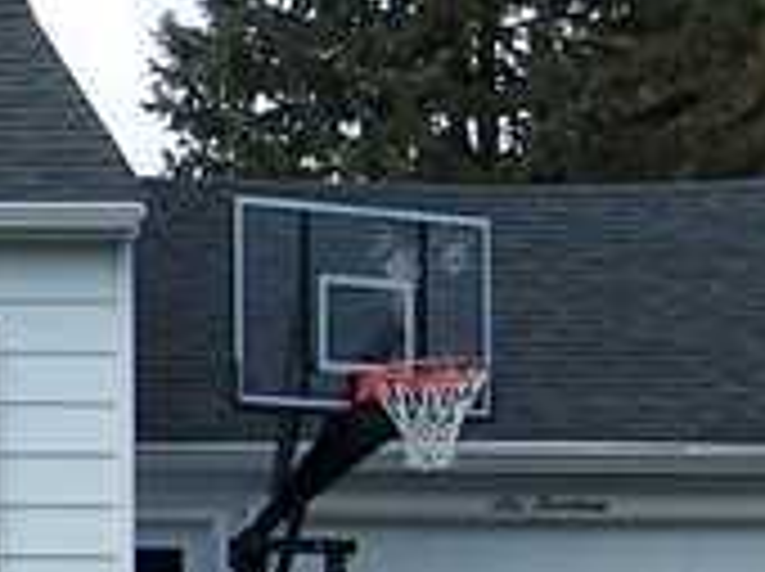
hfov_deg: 10.4
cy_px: 297
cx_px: -621
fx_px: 3950
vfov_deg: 8.3
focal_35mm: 179
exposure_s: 1/500
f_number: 2.8
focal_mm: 6.3
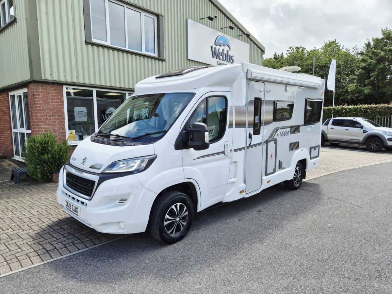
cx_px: 196
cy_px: 147
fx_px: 260
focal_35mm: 23
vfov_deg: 58.9
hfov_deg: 73.9
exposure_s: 1/1667
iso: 25
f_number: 1.8
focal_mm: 5.4
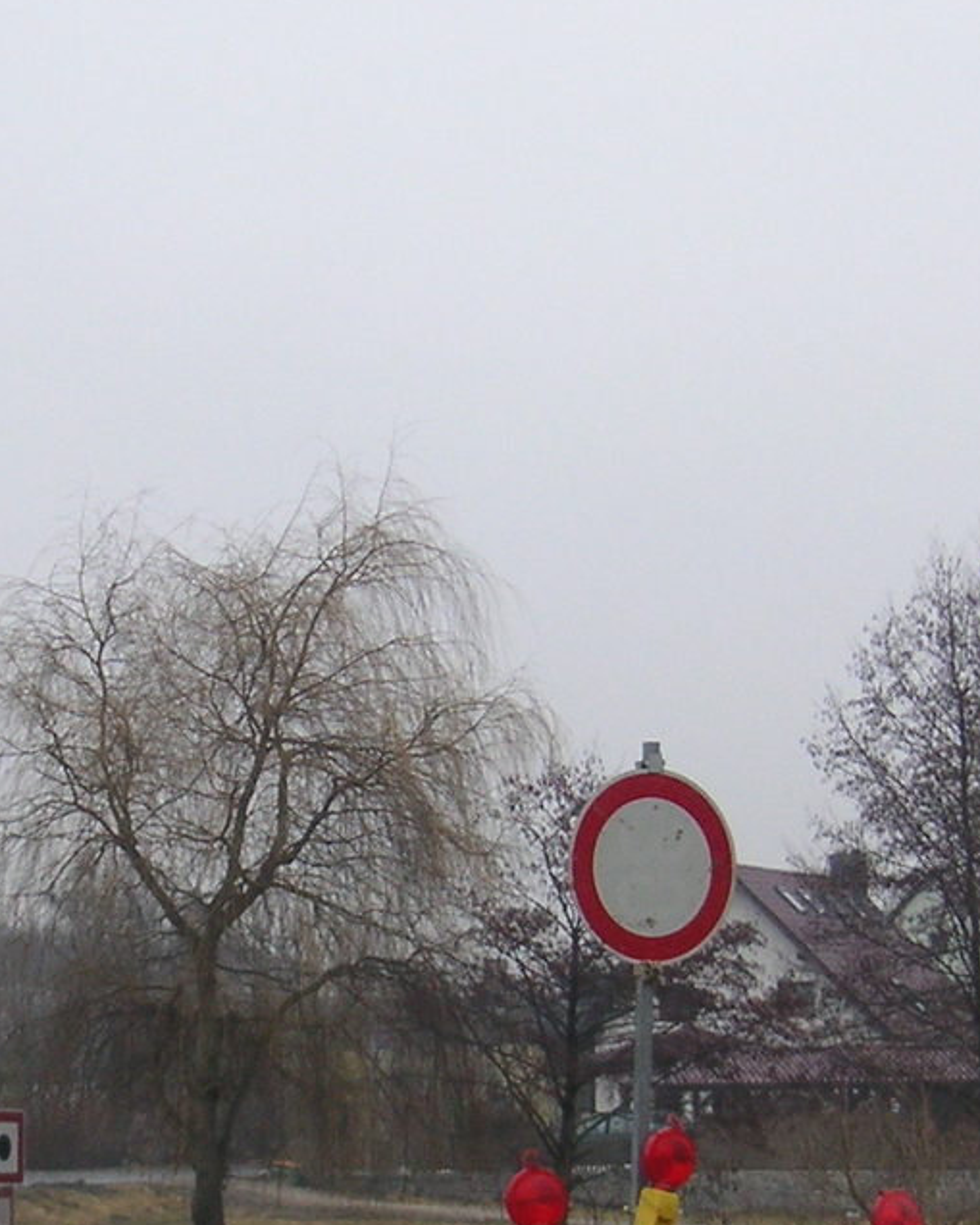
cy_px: 851
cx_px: 146
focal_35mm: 109
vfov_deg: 17.6
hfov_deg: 14.0
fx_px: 3951
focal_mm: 6.1
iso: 50
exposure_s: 1/180
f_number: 2.8
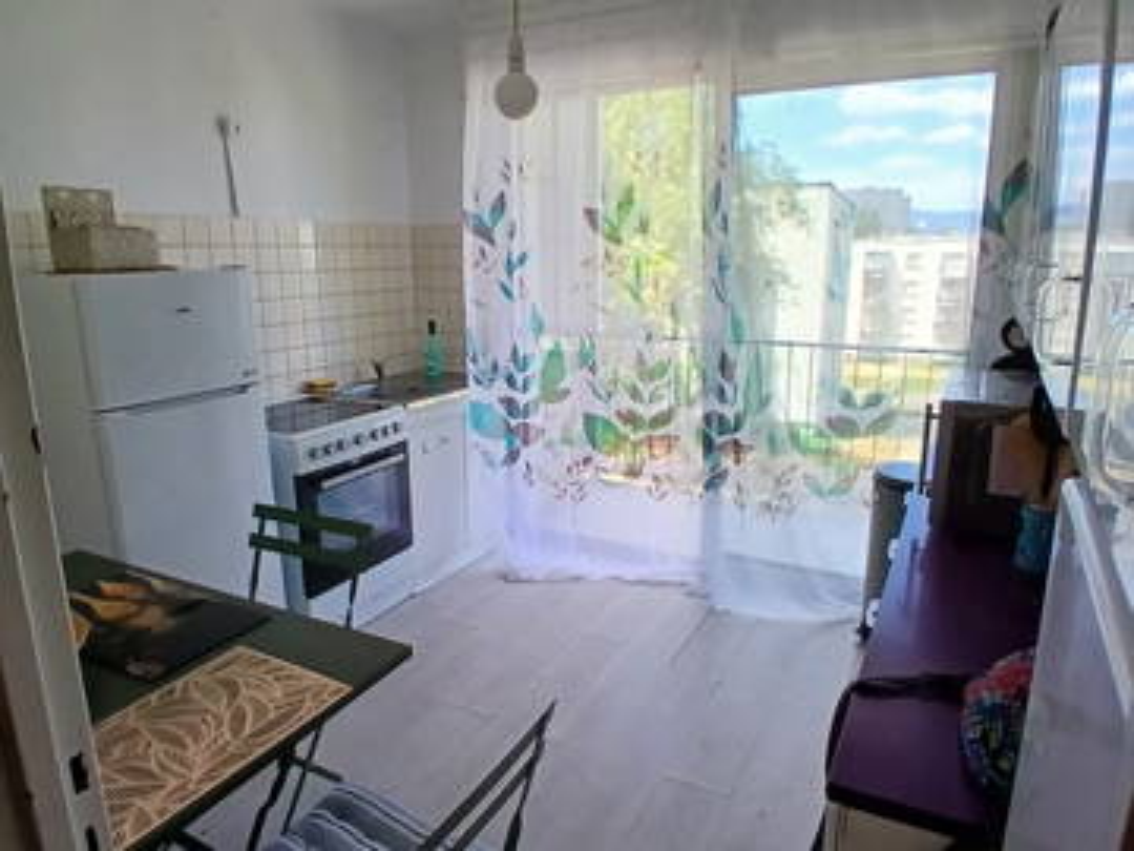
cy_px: 426
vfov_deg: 74.7
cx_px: 567
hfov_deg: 91.0
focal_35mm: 17
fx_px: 557
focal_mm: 1.4
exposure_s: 1/120
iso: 50
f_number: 2.2
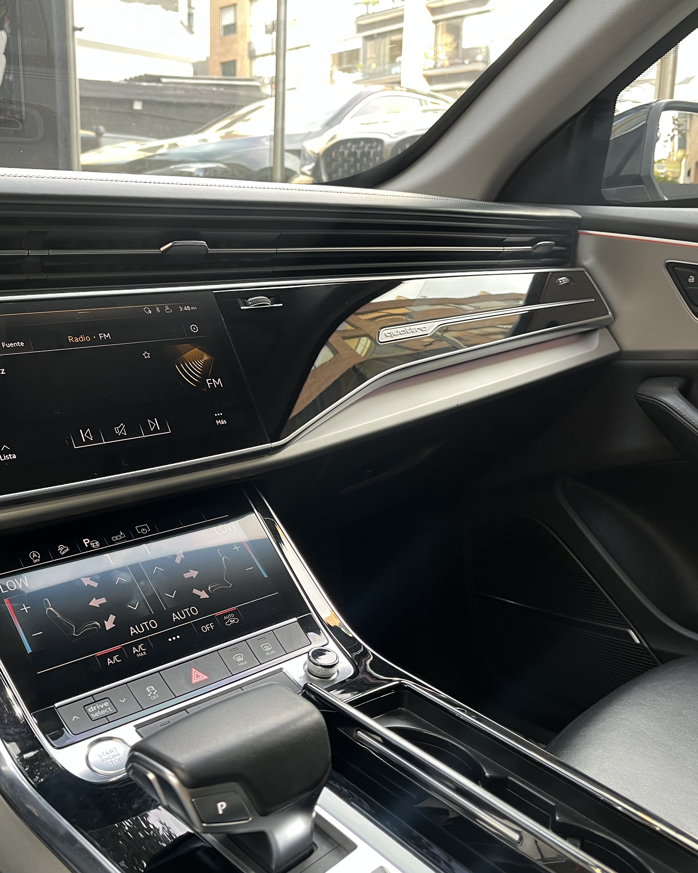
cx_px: 233
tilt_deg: -11.7
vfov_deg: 52.8
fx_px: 878
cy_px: 436
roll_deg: -0.2
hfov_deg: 42.8
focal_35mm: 34
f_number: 1.6
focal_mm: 5.1
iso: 125
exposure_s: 1/68
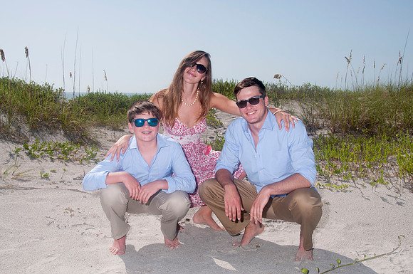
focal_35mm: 42
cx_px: 206
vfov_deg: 31.8
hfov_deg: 46.5
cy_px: 137
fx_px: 481
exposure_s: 1/250
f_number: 13
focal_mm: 28
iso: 100
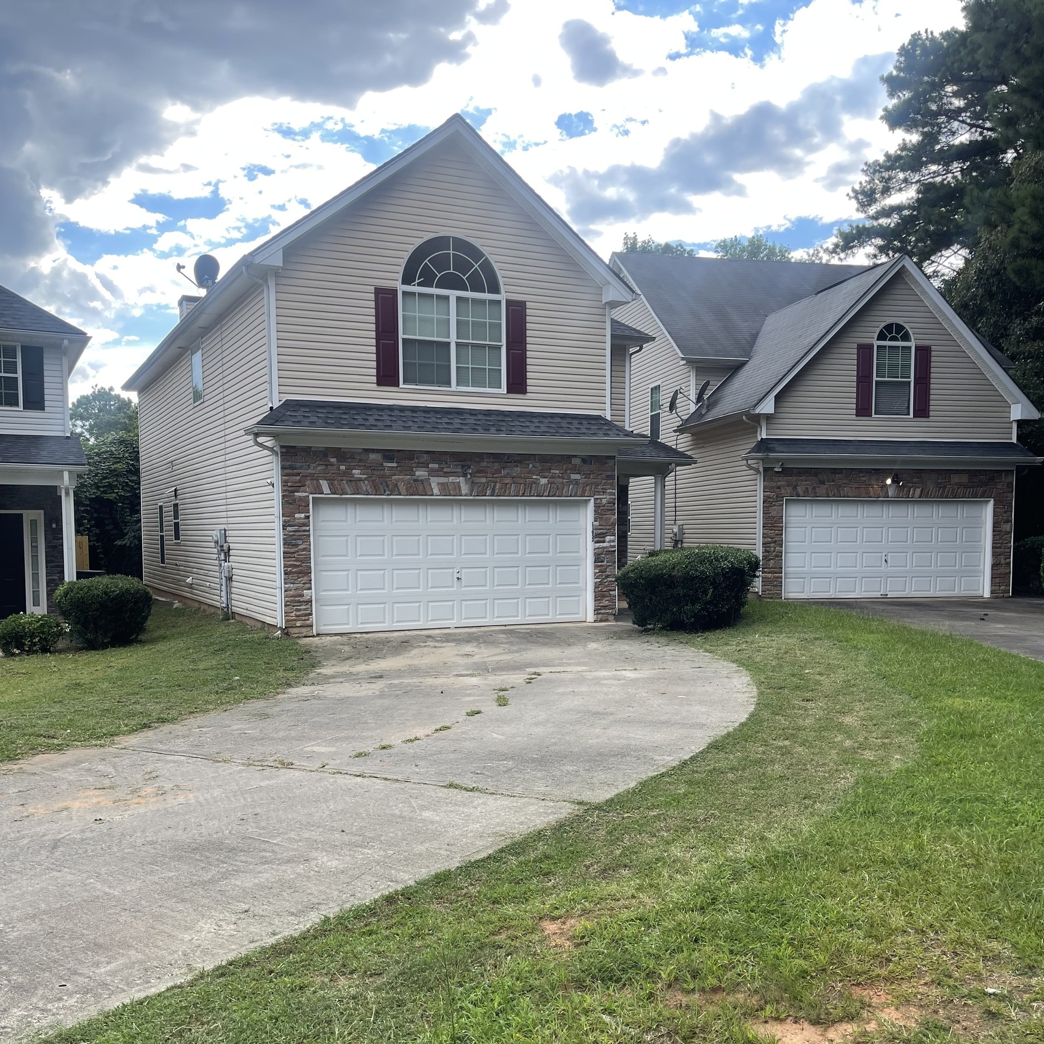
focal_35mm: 30
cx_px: 518
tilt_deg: -1.6
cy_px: 605
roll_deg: +0.2
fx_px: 1024
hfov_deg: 54.0
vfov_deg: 53.8
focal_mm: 5.1
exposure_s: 1/1003
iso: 32
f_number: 1.6
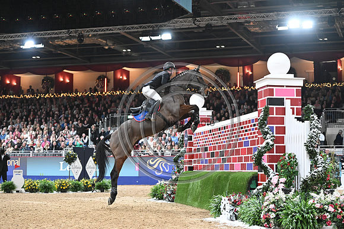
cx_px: 172
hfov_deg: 28.8
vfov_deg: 19.5
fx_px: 669
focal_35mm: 70
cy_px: 114
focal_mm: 70
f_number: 3.5
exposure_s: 1/640
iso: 6400
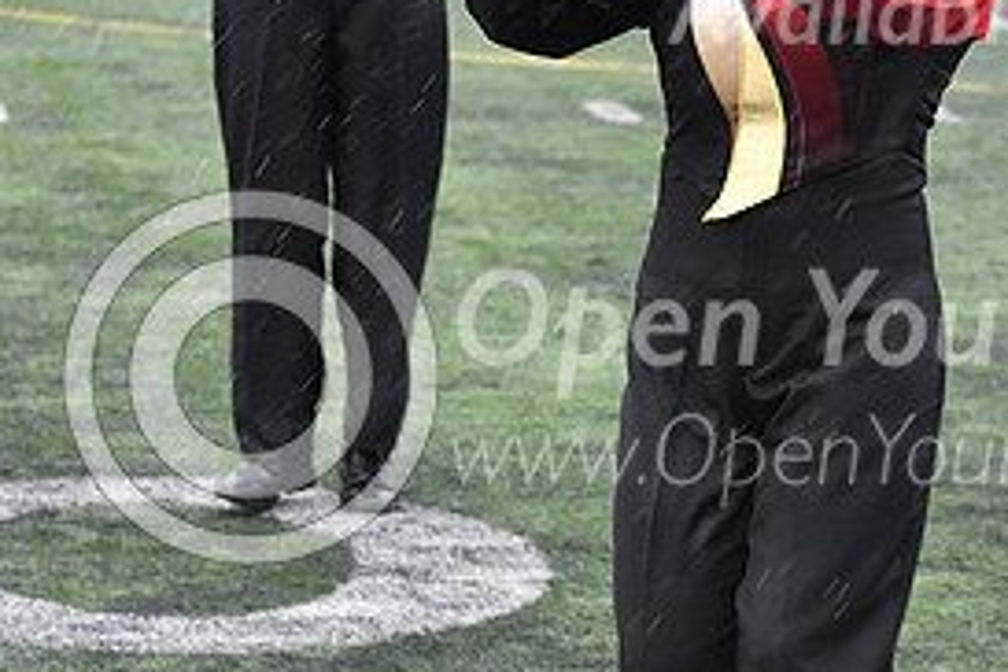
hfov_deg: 9.2
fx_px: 6244
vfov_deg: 6.1
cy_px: 72
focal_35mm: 223
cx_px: 923
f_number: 4
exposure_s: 1/320
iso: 1000
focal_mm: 70
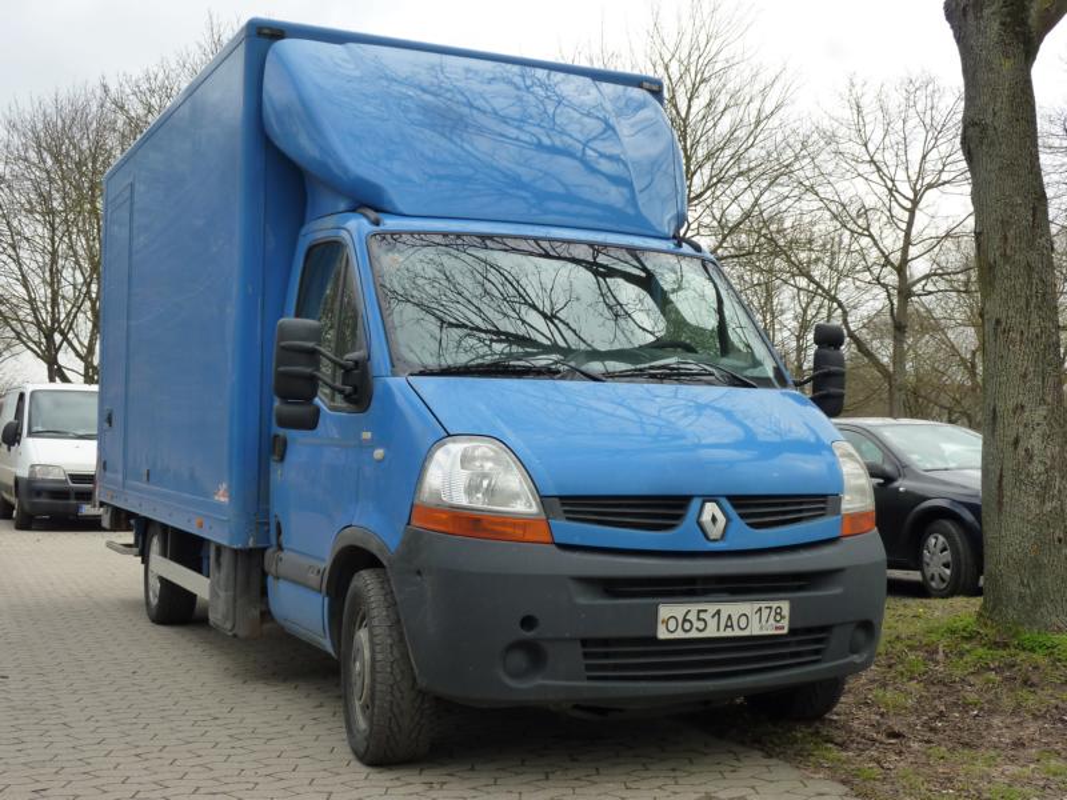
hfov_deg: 44.8
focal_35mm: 42
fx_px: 1295
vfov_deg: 34.3
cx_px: 534
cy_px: 400
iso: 125
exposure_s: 1/160
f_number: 4.1
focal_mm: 7.6
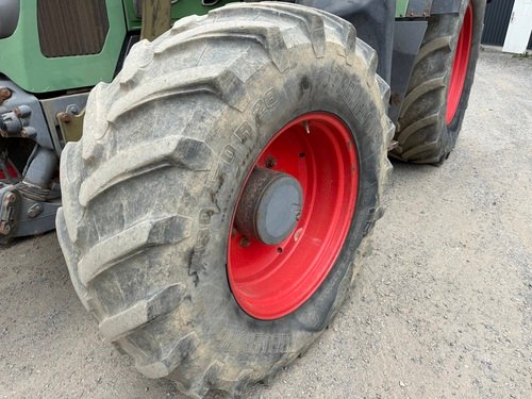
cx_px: 266
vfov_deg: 56.8
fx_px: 369
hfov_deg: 71.6
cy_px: 200
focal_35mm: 24
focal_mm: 6.76
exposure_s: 1/931
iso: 80
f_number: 1.78
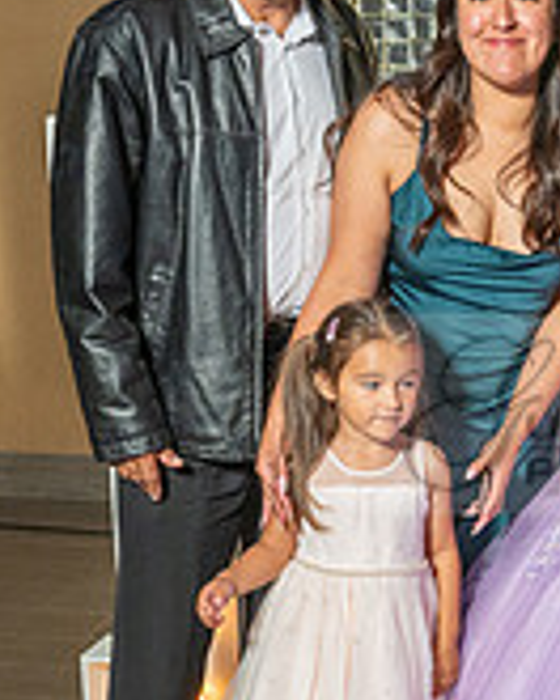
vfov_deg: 22.4
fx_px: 1761
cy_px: 471
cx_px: 648
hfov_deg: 17.3
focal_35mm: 85
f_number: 5.6
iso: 640
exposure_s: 1/125
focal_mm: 24
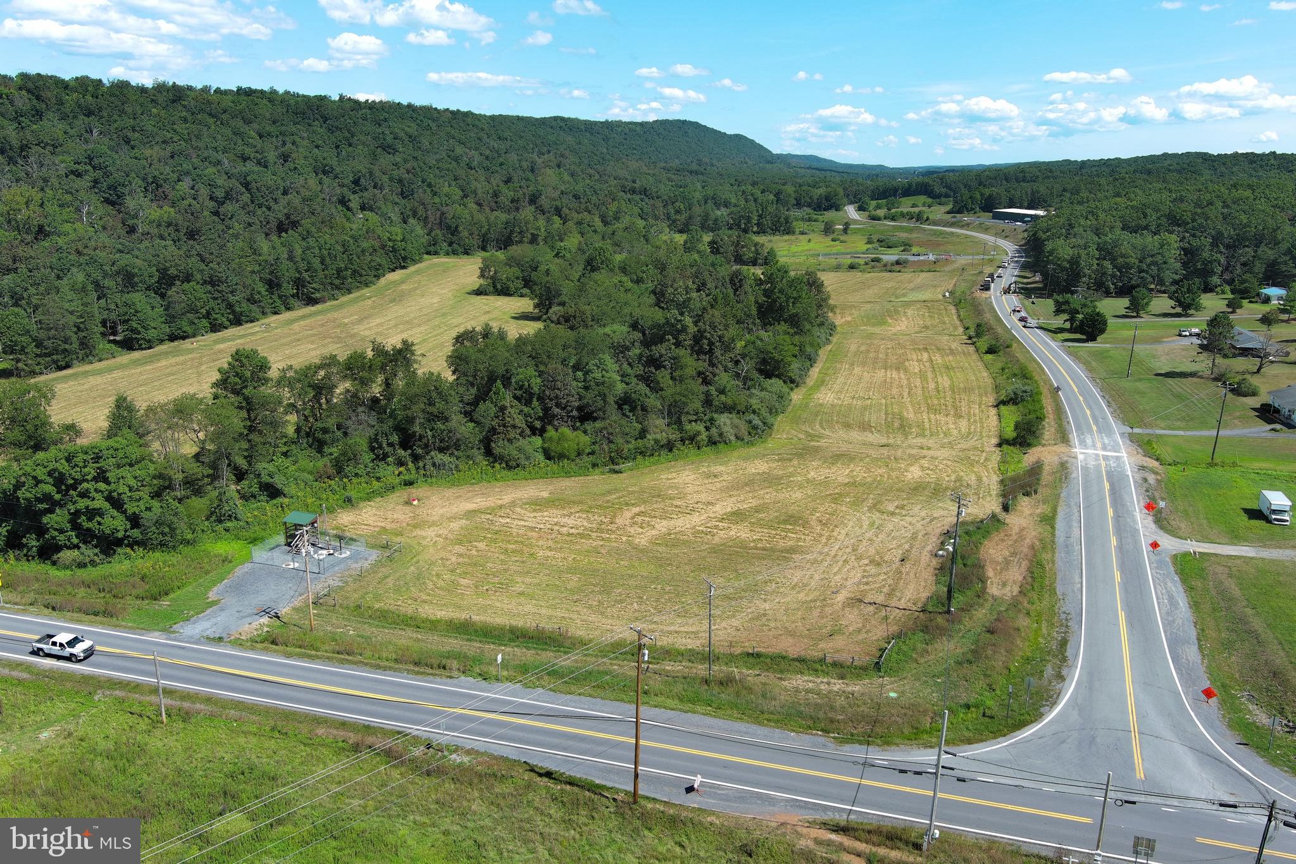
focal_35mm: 29
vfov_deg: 45.0
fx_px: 1044
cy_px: 432
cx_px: 648
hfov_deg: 63.7
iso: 100
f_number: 2.8
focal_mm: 10.57
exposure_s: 1/965
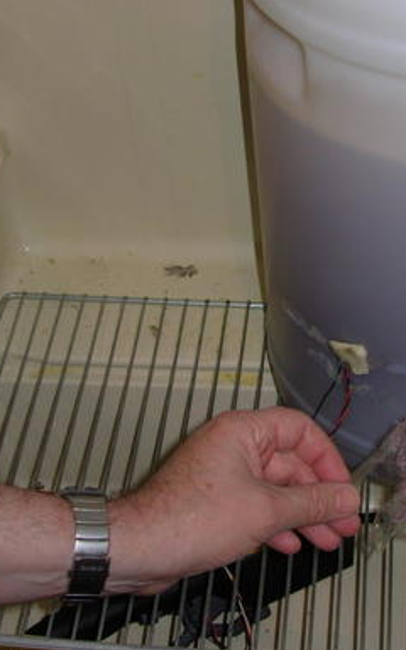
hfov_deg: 20.5
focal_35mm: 63
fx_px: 1115
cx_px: 303
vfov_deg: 32.4
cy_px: 289
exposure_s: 1/32
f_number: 2.9
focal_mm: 6.3
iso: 50
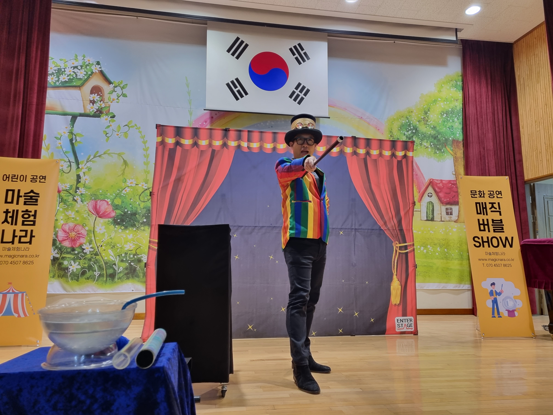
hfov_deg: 67.3
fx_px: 415
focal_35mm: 26
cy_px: 208
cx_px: 276
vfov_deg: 53.1
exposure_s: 1/120
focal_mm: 5.4
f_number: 1.8
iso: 250
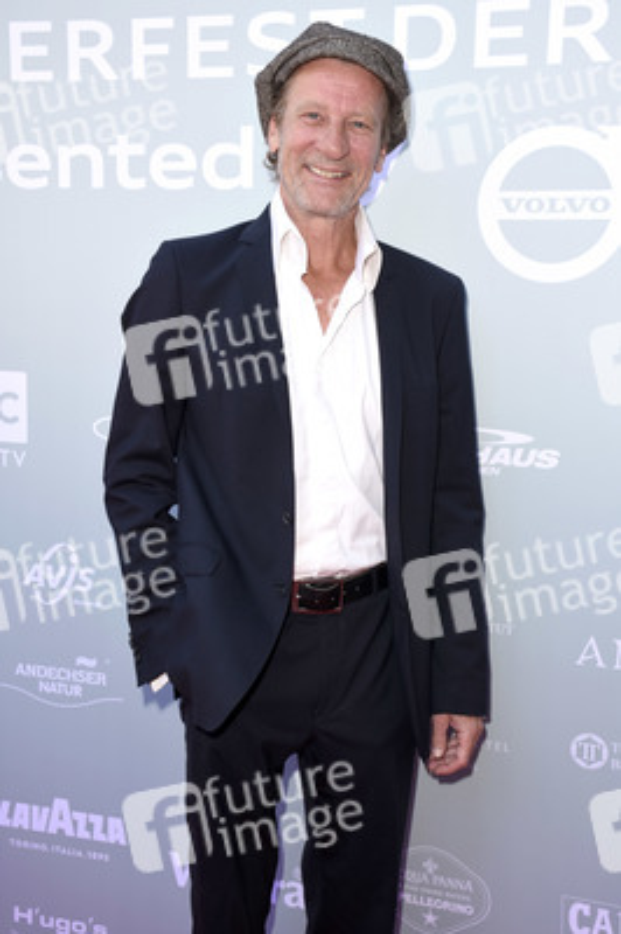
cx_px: 310
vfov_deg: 38.9
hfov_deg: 26.4
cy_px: 467
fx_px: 1322
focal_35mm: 51
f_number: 6.3
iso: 320
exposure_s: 1/160
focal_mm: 34
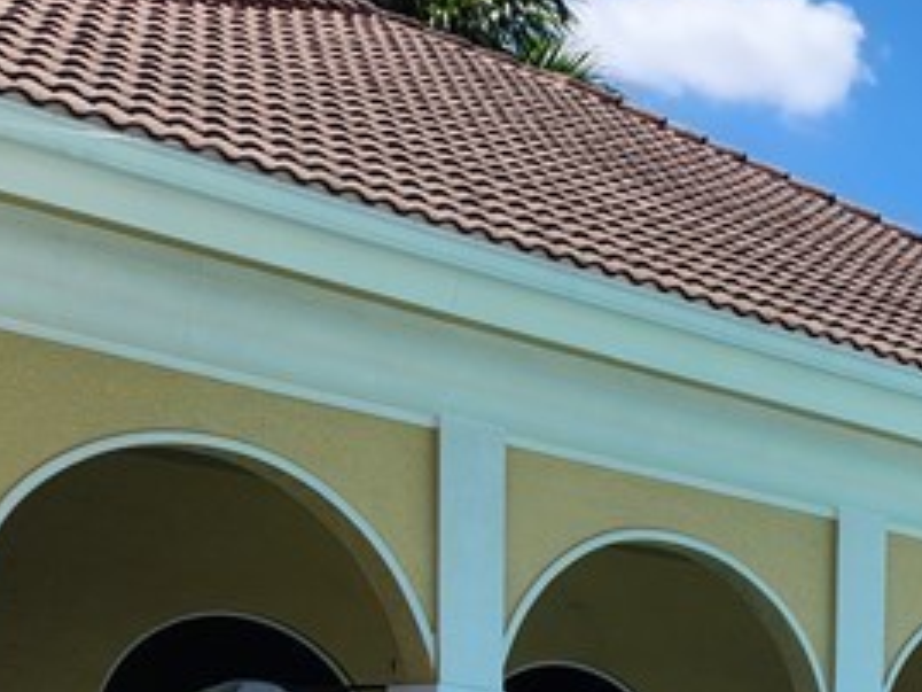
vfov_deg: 15.2
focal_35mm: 88
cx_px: 1338
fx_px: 2344
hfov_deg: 19.7
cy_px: 1109
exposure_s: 1/1542
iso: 20
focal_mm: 5.4
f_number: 1.8
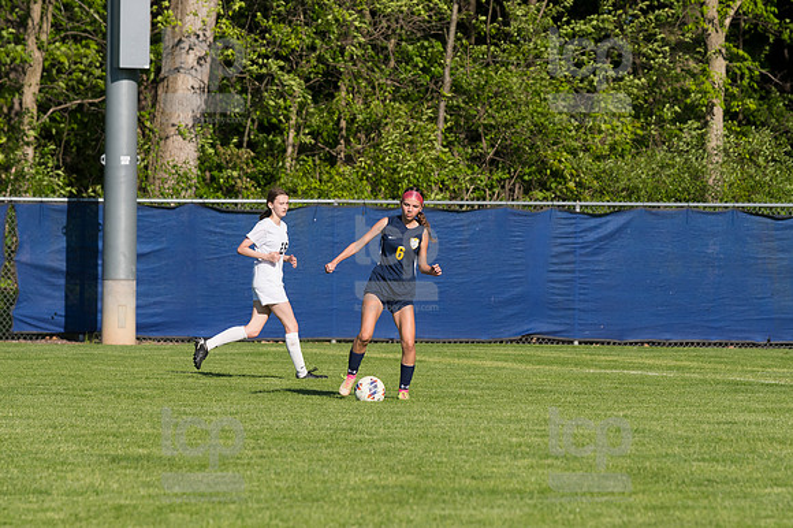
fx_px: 6604
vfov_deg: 4.6
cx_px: 396
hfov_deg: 6.9
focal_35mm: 300
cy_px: 264
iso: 250
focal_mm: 200
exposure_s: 1/1600
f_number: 5.6
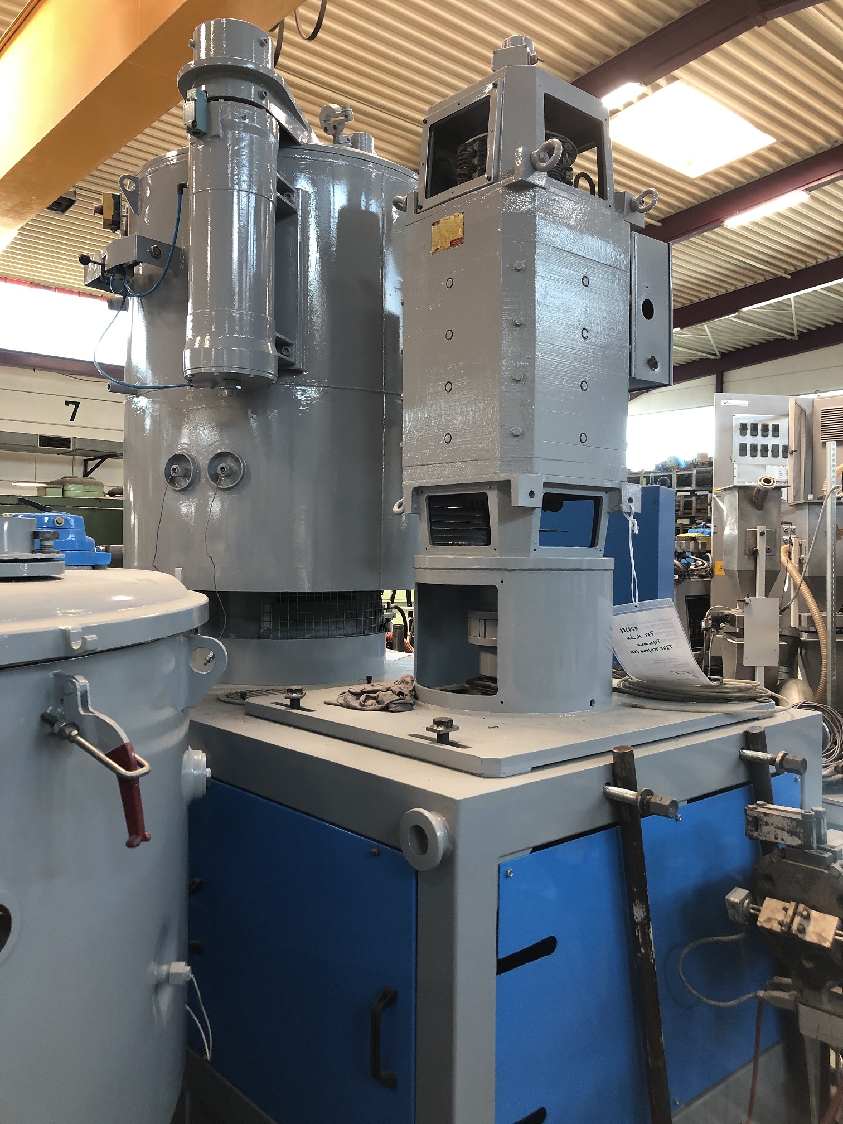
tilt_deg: -1.3
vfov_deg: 63.4
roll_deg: +0.0
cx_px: 422
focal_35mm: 28
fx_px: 909
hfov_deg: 49.7
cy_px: 562
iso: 40
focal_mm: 3.99
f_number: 1.8
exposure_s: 1/17
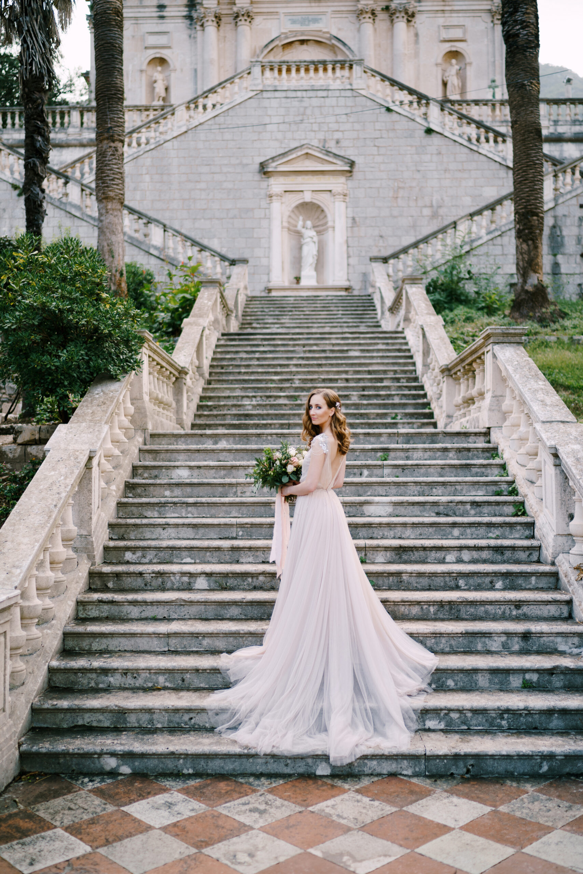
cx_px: 292
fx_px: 850
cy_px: 437
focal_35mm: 35
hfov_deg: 37.9
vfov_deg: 54.4
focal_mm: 35
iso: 100
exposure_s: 1/640
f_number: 1.4
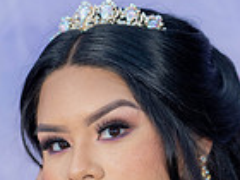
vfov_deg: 5.6
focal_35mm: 262
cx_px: 132
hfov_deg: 7.6
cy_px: 348
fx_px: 1817
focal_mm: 85
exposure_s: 1/1250
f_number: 1.8
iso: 125
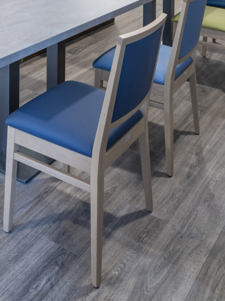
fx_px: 442
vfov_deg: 34.0
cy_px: -3
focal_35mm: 51
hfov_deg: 28.4
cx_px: 75
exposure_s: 2
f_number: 11
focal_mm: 17
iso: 100
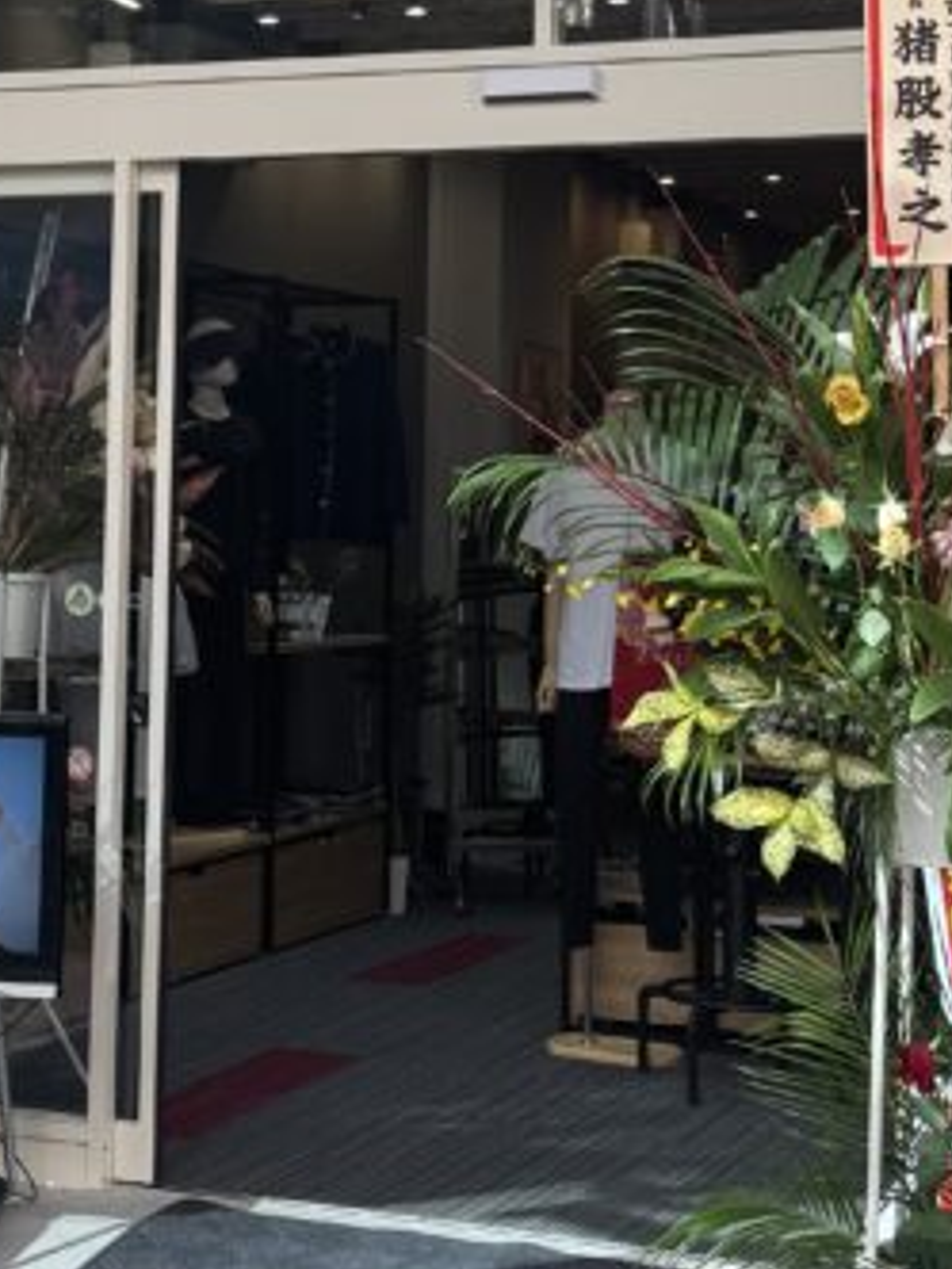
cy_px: 233
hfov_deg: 19.8
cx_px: 310
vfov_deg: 25.8
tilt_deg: +5.4
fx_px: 2714
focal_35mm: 74
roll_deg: -1.9
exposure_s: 1/558
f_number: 1.78
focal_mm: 6.76
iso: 80
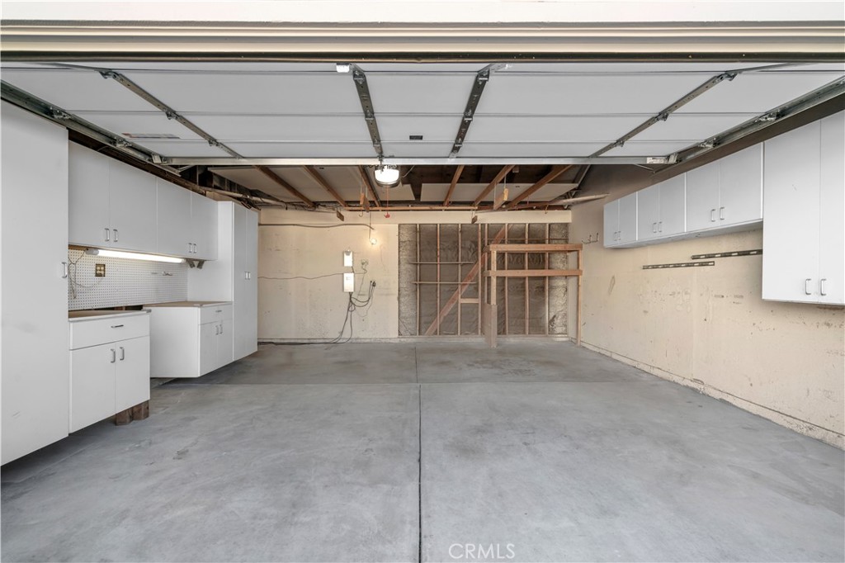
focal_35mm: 16
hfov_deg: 96.8
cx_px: 422
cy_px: 282
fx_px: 375
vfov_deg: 73.7
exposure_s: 1/25
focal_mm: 16
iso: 160
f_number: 8
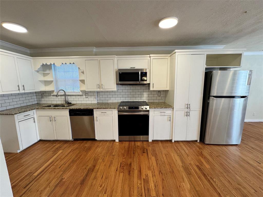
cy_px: 98
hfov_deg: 102.1
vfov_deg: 85.7
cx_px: 132
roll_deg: +0.9
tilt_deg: -7.7
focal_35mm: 14
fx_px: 106
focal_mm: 2.22
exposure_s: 1/120
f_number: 2.2
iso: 125
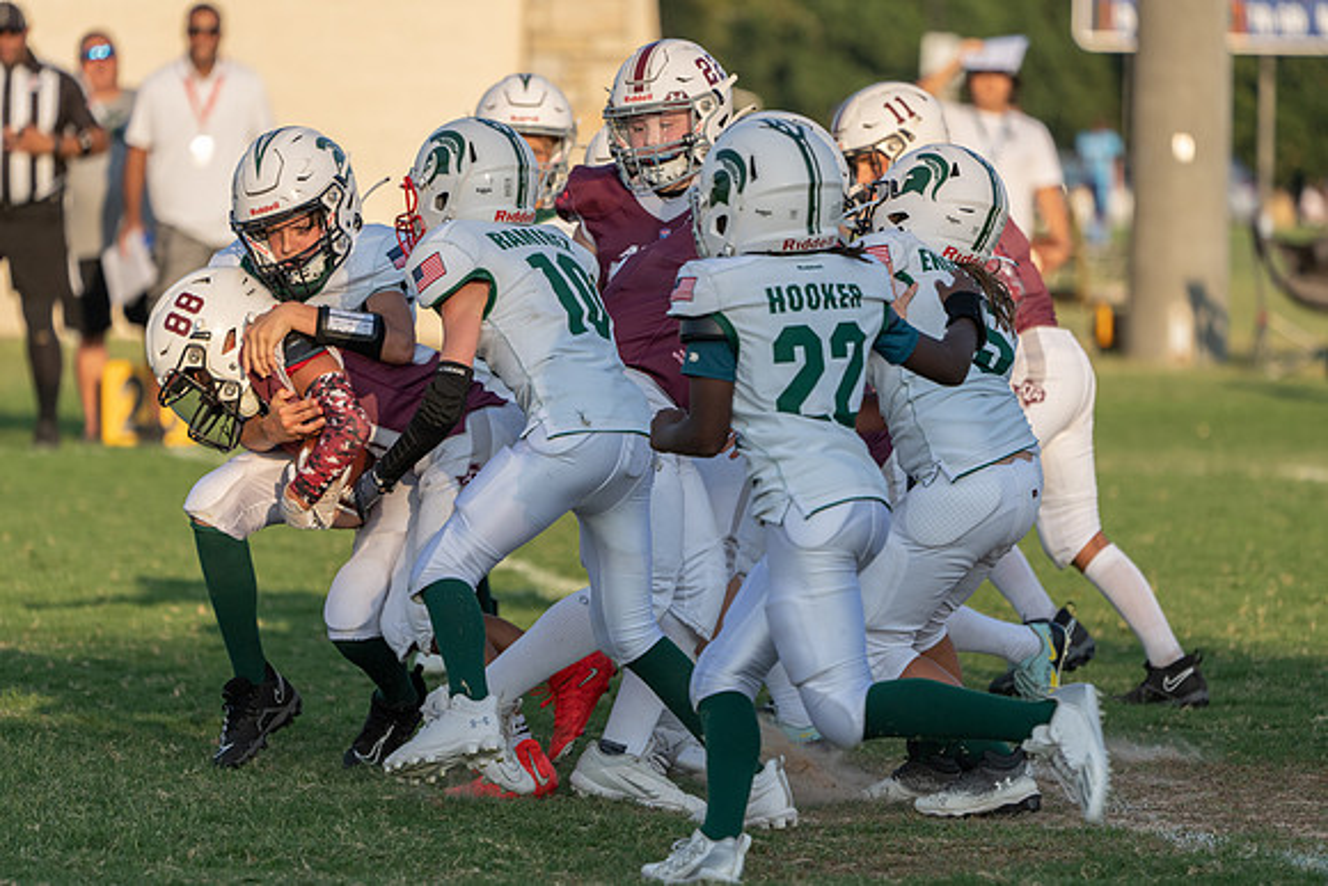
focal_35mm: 324
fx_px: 11954
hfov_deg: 6.4
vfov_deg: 4.2
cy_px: 443
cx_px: 664
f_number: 5.6
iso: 400
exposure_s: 1/1250
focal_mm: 324
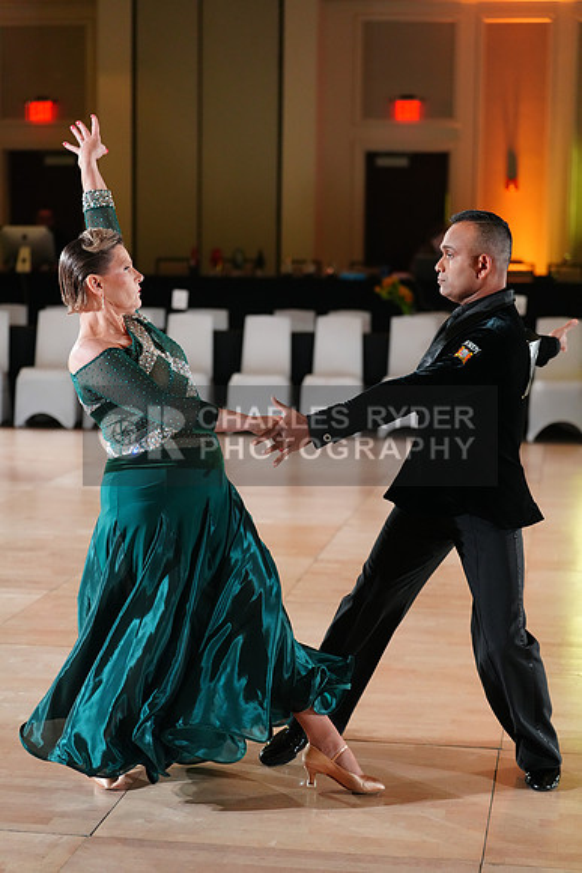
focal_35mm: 70
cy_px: 436
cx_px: 291
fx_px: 1696
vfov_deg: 28.8
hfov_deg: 19.5
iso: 3200
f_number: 2.8
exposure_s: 1/400
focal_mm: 70
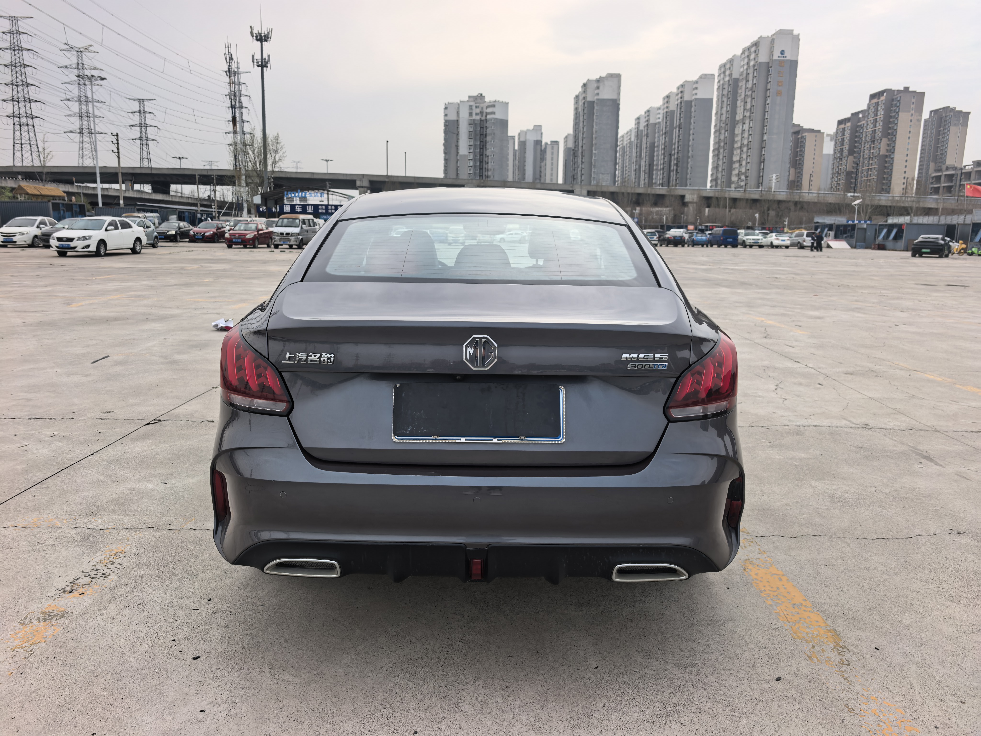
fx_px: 680
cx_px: 490
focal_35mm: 24
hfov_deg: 71.6
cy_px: 368
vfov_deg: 56.8
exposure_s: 1/1311
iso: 50
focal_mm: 6.98
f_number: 2
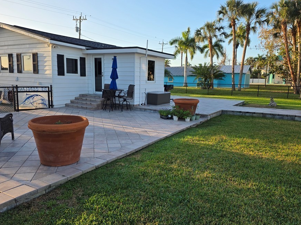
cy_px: 118
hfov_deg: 65.3
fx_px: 235
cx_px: 146
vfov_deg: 51.3
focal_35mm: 27
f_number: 1.7
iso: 80
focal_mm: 6.25
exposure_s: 1/1571
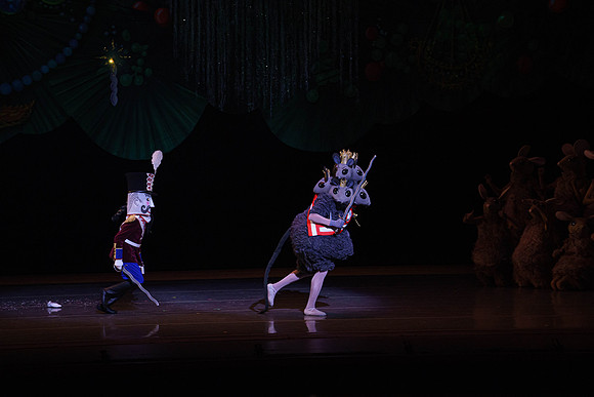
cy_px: 198
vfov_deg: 7.0
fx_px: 3251
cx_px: 297
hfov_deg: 10.4
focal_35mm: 197
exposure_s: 1/320
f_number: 9
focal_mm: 197
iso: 5000
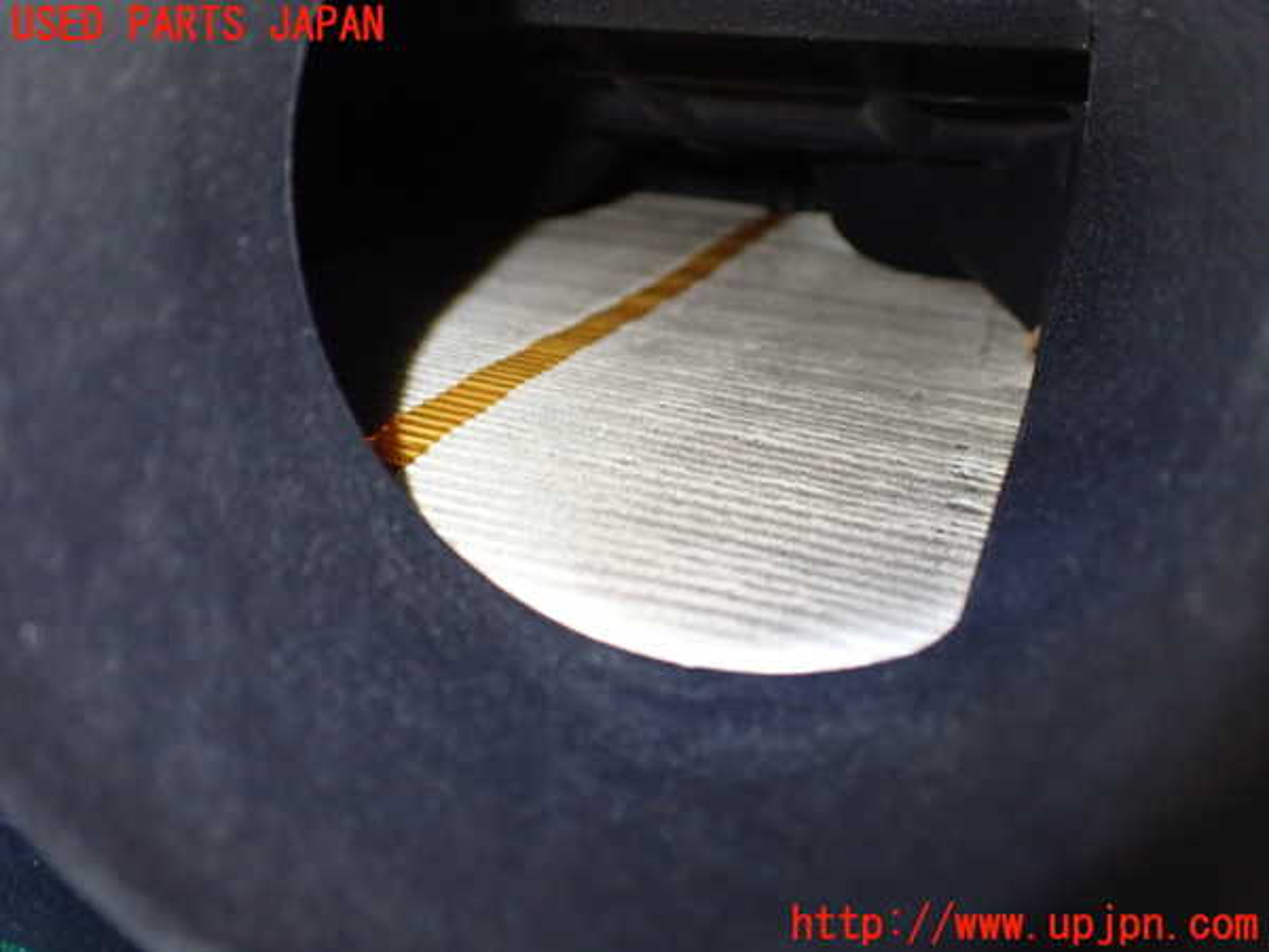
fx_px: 1100
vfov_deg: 46.8
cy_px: 476
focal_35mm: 30
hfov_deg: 60.0
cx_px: 634
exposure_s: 1/125
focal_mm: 5.4
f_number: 2.3
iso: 800
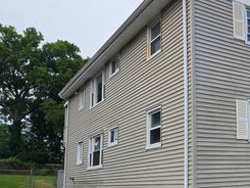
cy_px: 123
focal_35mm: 47
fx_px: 340
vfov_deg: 30.7
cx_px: 241
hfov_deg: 36.9
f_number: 1.7
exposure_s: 1/285
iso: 12
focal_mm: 6.3
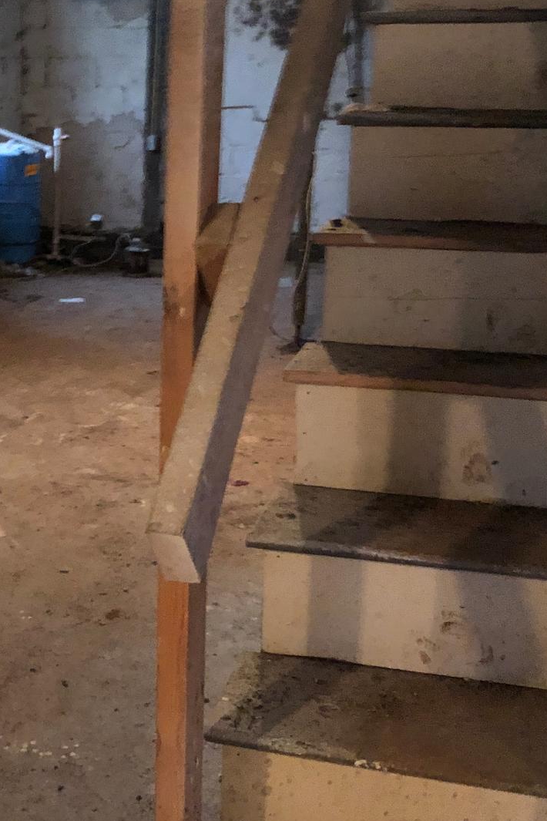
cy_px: 388
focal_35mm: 56
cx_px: 61
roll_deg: -1.3
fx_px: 1276
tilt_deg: -12.6
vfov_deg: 35.6
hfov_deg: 23.6
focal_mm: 4
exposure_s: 1/4
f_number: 1.8
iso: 125
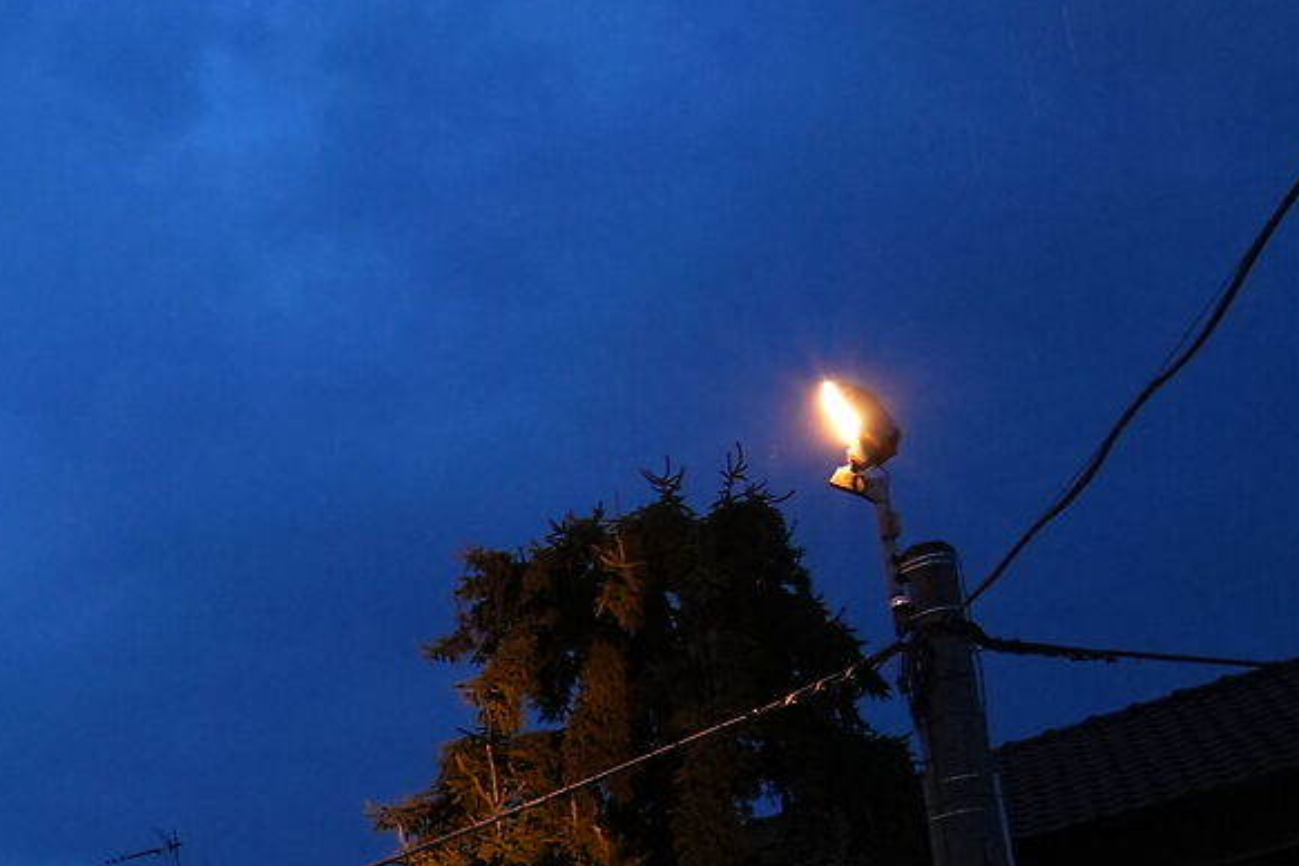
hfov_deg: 22.4
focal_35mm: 66
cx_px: -855
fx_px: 2381
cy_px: 1062
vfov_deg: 19.3
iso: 3200
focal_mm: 16
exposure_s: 1/30
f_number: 4
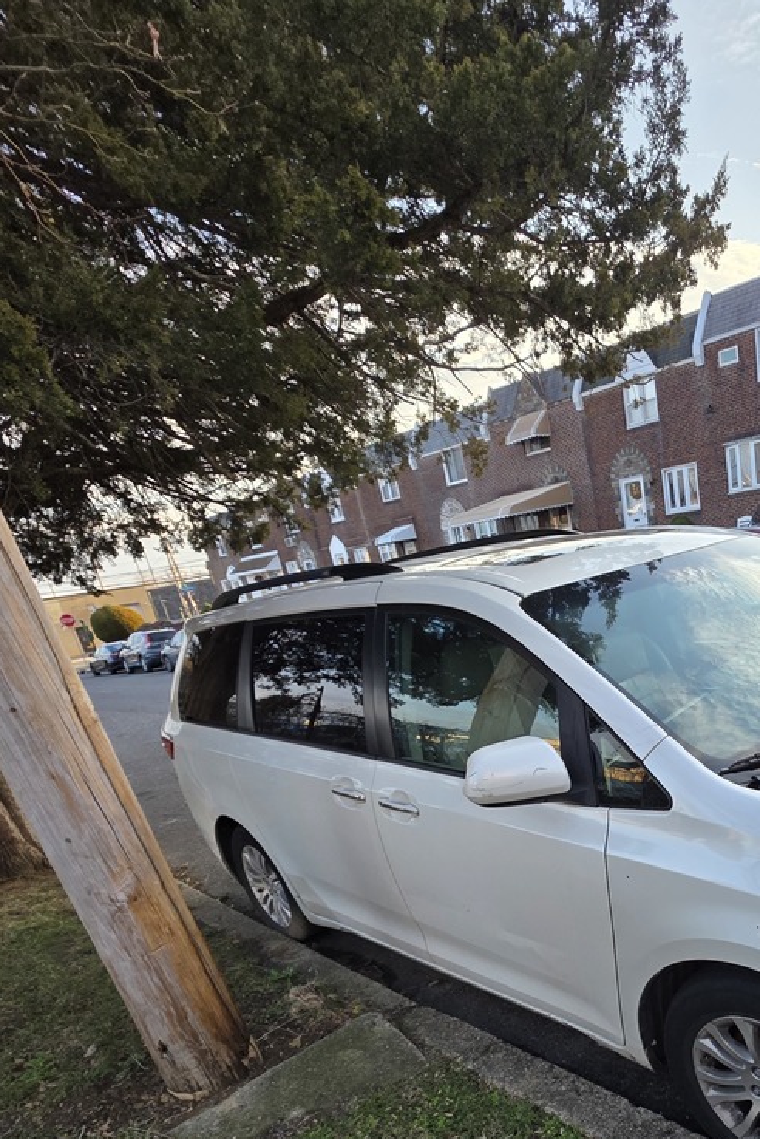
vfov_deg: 73.2
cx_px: 615
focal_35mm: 22
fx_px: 696
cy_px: 850
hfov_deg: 53.2
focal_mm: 2.2
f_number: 1.9
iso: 40
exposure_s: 1/328
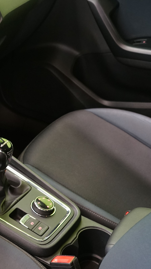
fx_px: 513
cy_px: 140
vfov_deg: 29.3
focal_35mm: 72
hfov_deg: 15.7
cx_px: -60
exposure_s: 1/15
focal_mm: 31
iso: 1600
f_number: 5
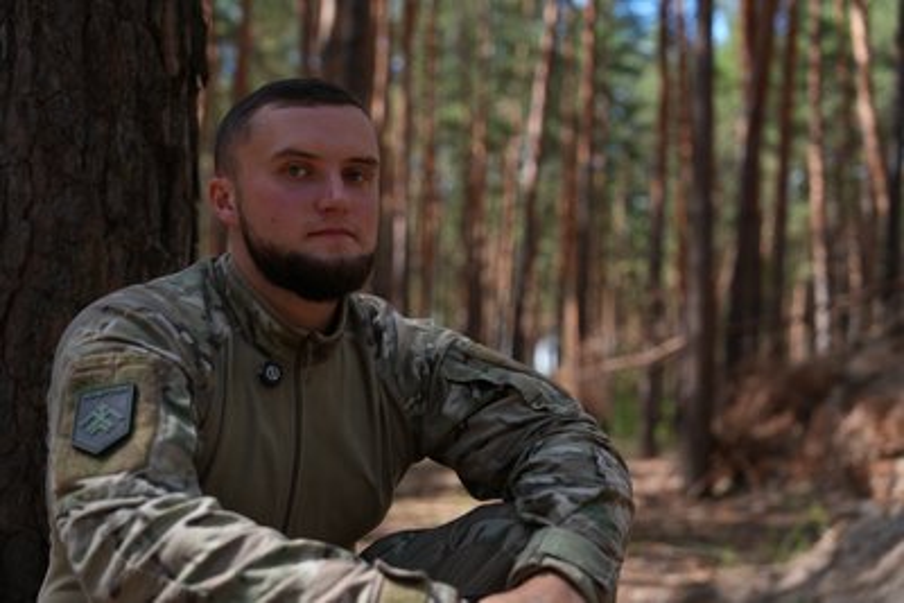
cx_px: 452
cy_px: 302
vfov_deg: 28.1
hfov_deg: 41.1
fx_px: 1206
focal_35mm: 48
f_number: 2.8
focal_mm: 48
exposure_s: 1/500
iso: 100
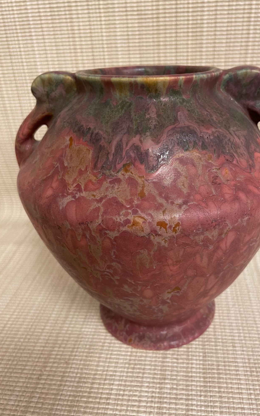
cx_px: 154
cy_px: 209
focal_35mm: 28
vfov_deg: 66.5
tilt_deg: -28.0
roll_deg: +2.1
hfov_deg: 44.3
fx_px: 317
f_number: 1.6
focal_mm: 4.2
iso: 200
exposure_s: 1/60
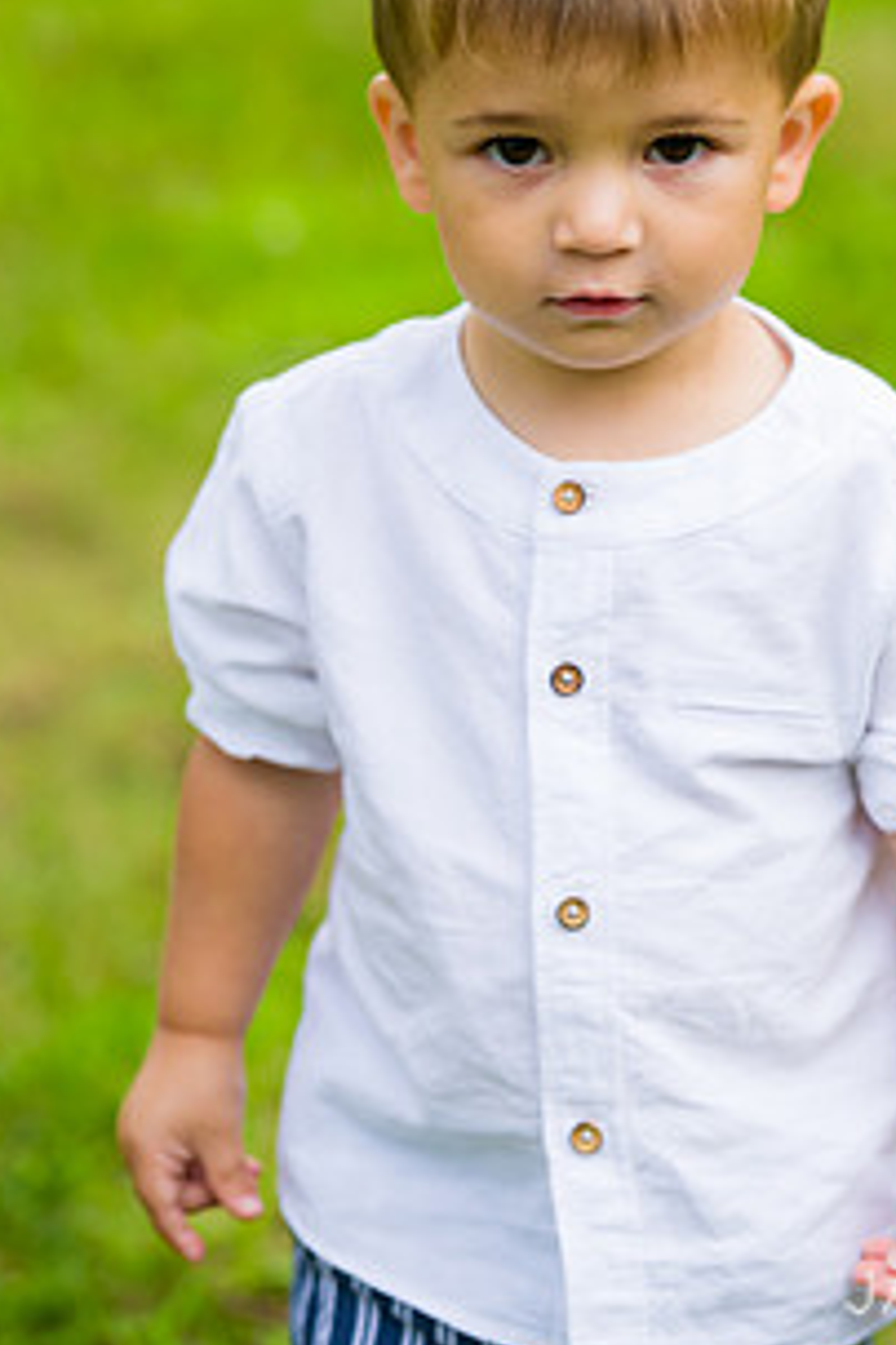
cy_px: 413
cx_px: 599
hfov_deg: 6.4
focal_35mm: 215
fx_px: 8026
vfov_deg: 9.6
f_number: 4
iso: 200
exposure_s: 1/500
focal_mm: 145
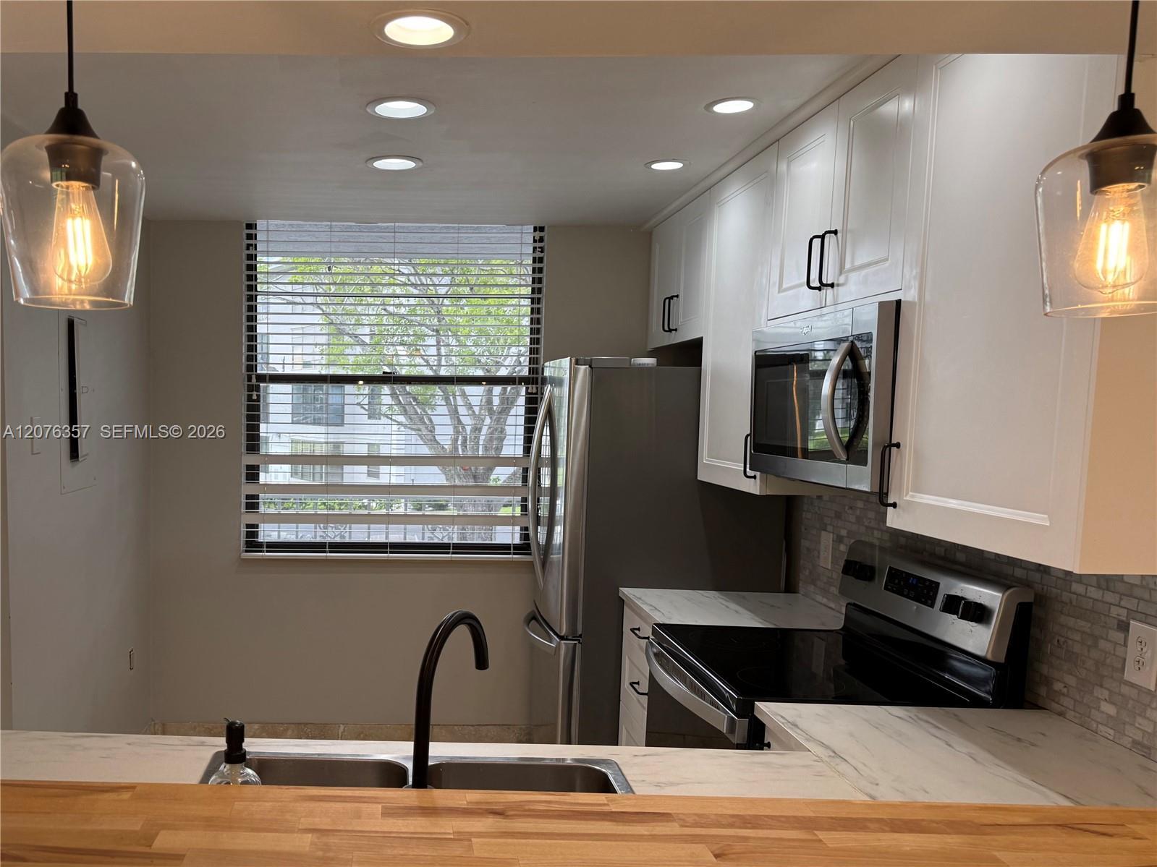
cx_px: 578
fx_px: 802
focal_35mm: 24
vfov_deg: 56.8
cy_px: 434
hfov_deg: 71.6
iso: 100
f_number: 1.78
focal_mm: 6.76
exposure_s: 1/365
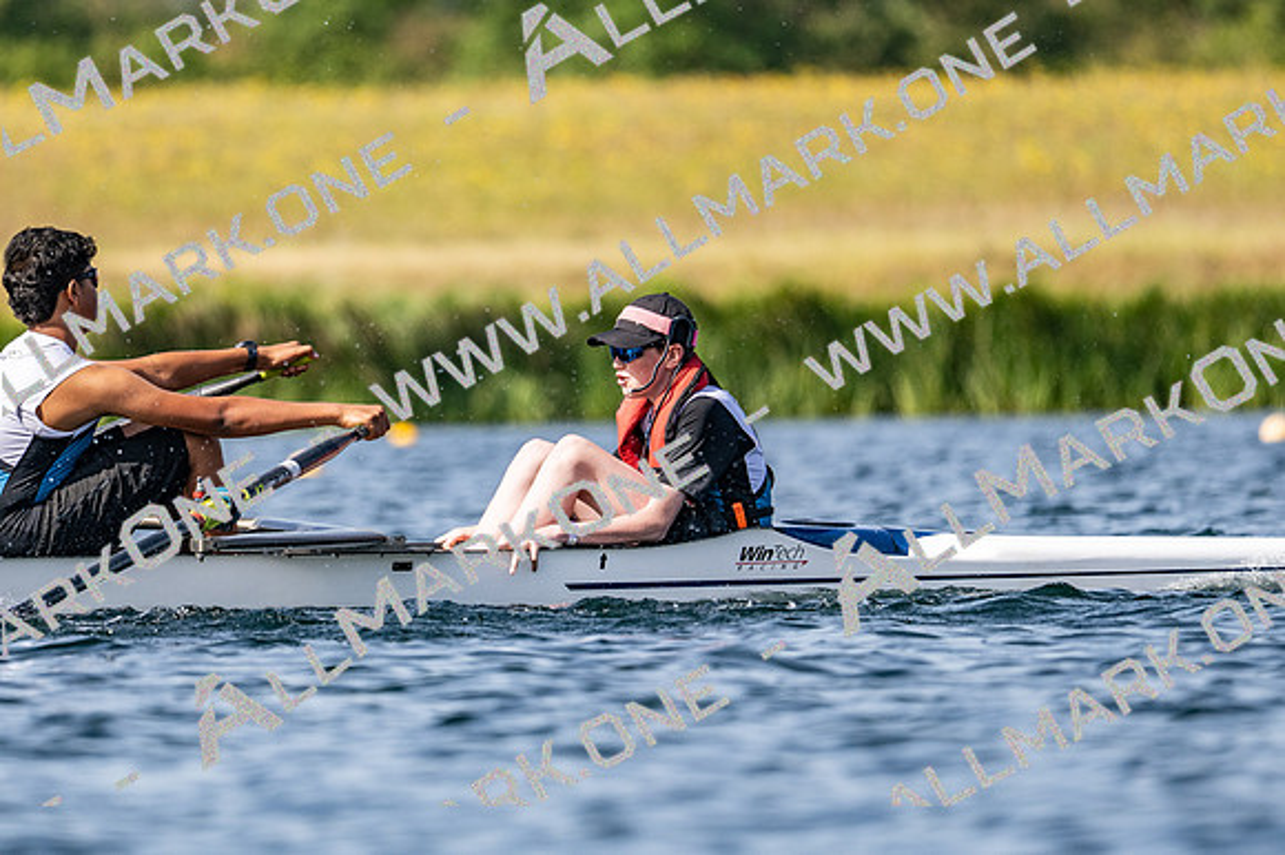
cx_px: 642
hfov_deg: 3.4
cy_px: 428
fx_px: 21404
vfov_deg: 2.3
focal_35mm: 600
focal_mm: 400
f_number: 4.5
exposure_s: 1/2500
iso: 220
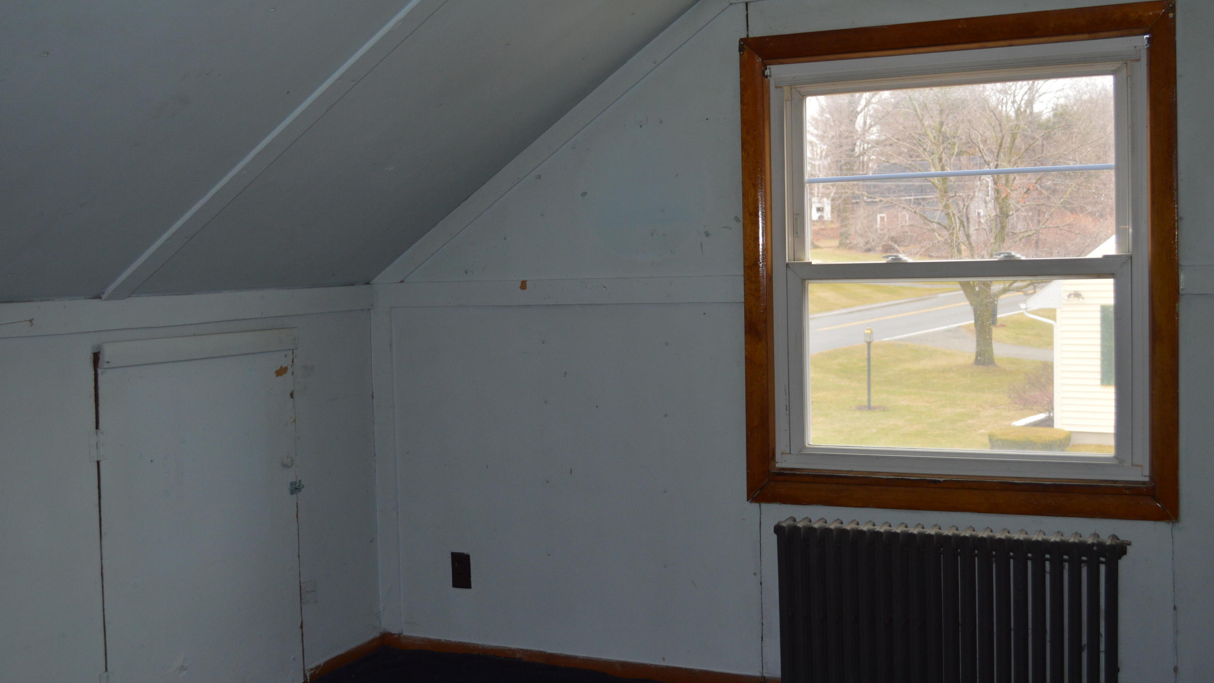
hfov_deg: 49.4
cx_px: 605
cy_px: 324
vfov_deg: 29.0
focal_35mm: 41
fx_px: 1320
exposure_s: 1/80
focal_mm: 26
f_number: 4.2
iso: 400
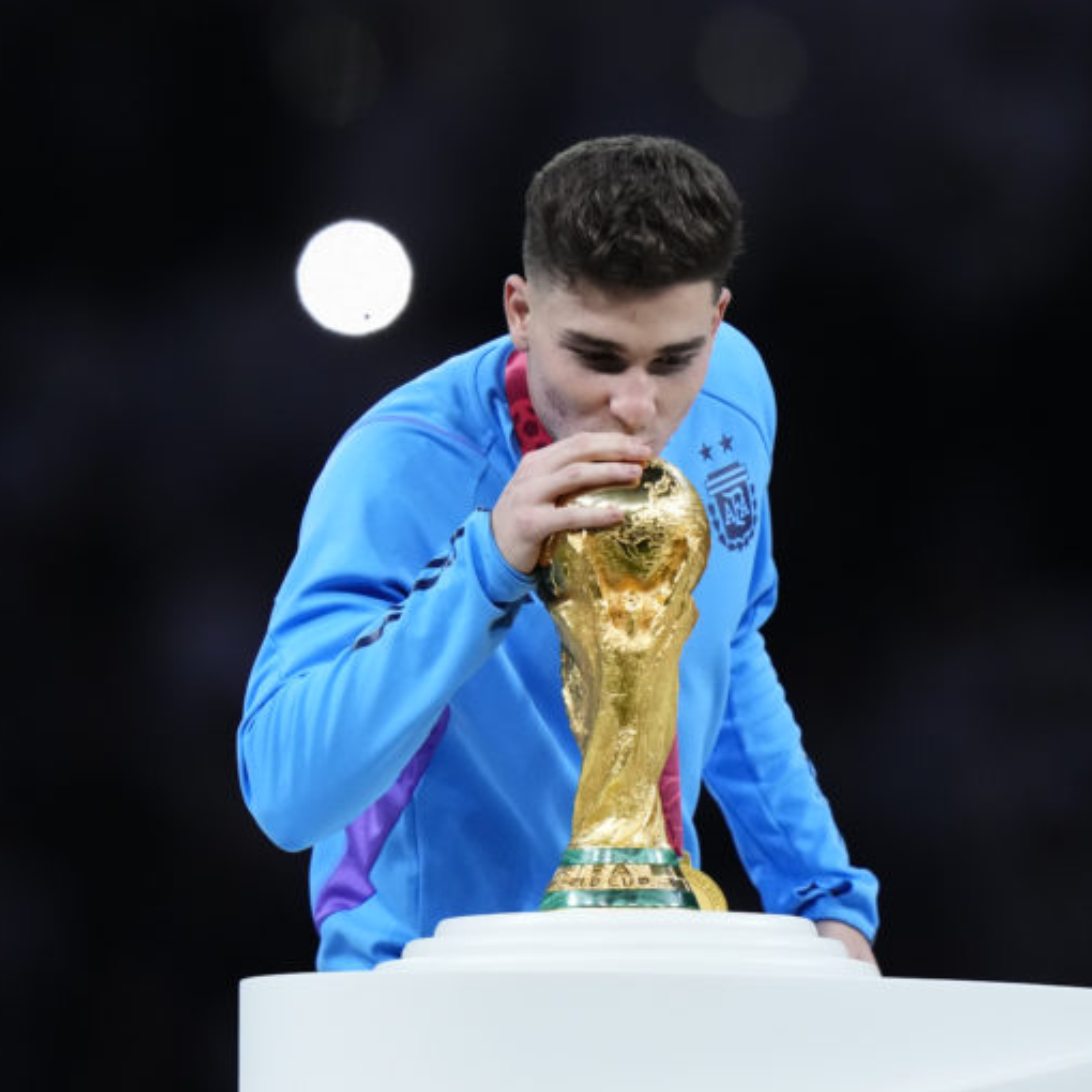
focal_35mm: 512
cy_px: 546
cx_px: 739
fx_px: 18273
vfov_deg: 3.4
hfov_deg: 3.4
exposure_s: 1/320
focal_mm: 400
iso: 3200
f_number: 3.2
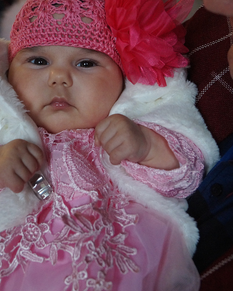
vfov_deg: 31.5
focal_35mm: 60
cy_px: 147
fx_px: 517
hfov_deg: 25.1
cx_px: 56
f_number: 4.5
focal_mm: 28
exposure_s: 1/160
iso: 1600
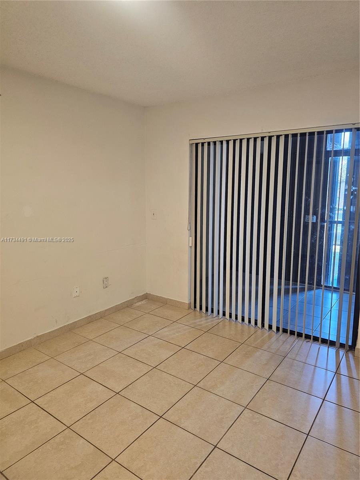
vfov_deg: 73.9
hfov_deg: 58.9
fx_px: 319
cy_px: 240
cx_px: 180
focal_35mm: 23
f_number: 1.7
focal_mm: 6.3
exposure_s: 1/120
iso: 400
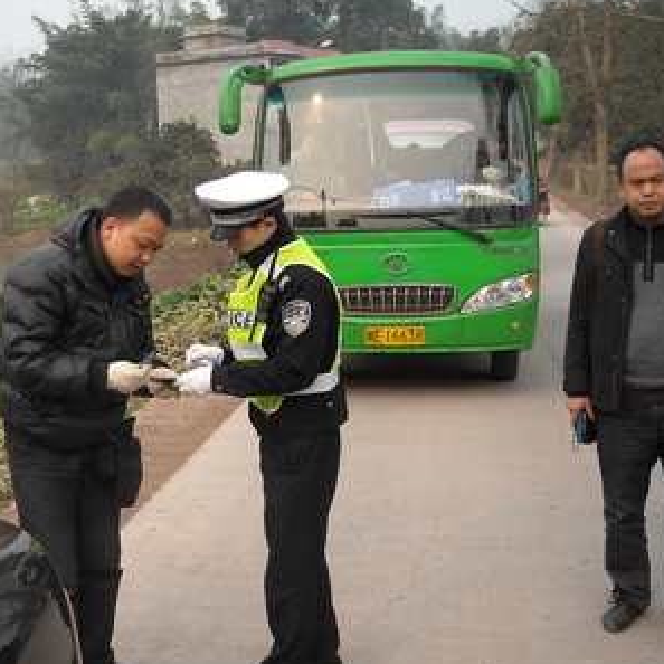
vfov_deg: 32.7
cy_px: 399
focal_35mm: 52
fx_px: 1128
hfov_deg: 32.1
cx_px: 161
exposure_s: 1/369
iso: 64
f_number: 2.8
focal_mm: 5.7
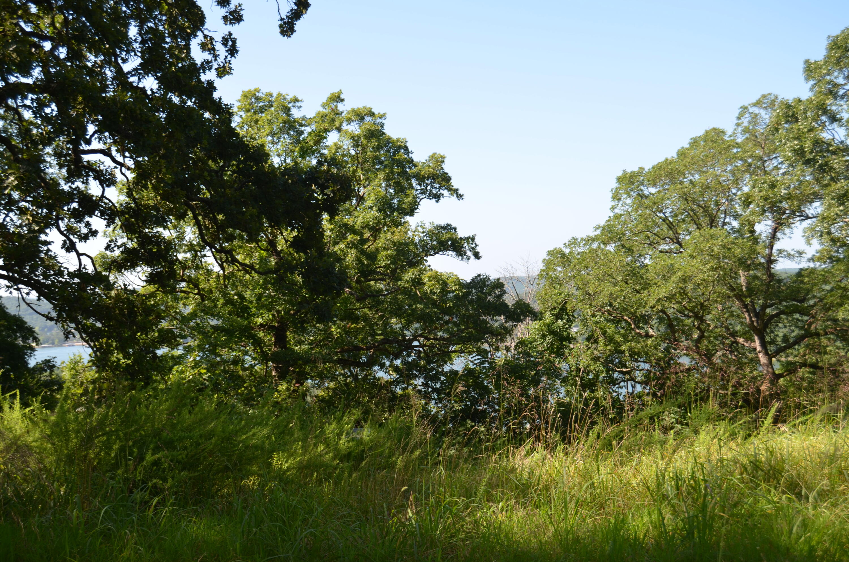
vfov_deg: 29.7
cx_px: 424
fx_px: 1059
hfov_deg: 43.7
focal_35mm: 45
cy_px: 281
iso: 100
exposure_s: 1/200
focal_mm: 30
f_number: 5.6
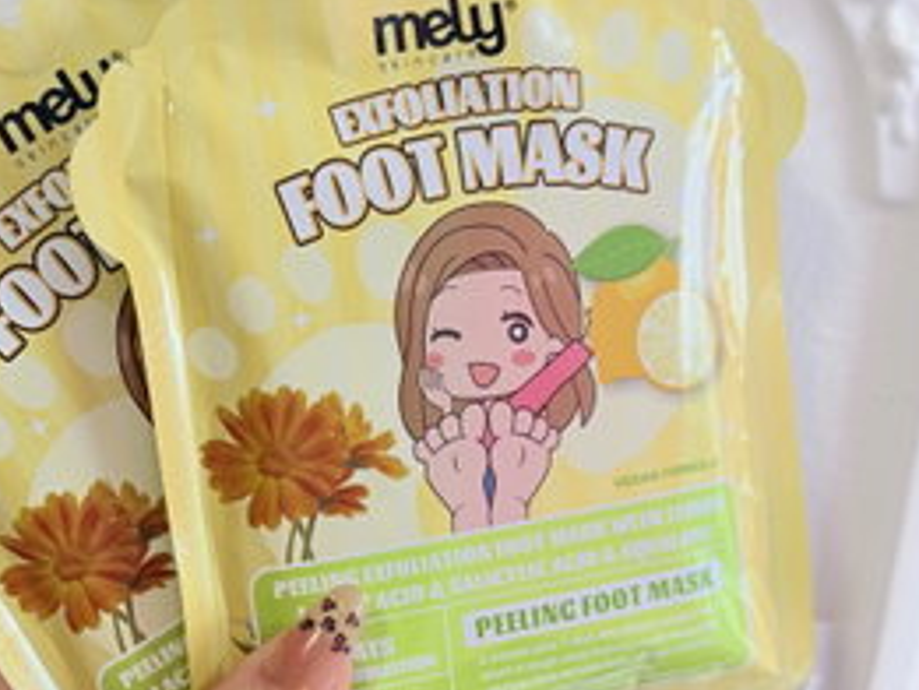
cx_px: 246
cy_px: 449
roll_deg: -2.7
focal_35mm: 49
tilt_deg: -17.1
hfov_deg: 38.1
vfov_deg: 29.5
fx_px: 1301
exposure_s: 1/100
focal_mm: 6.76
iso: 80
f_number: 1.78
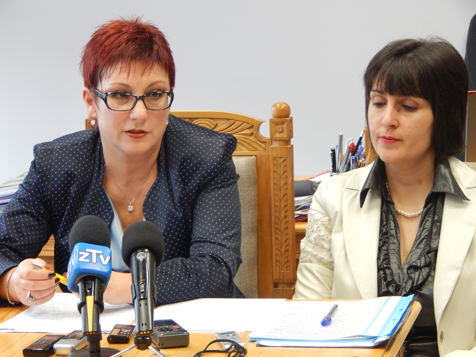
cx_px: 238
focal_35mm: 131
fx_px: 1801
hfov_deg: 15.1
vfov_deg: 11.3
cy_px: 178
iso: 400
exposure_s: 1/25
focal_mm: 23.4
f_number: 4.8
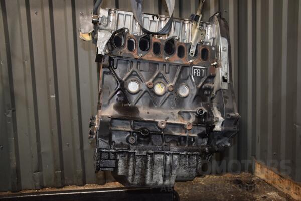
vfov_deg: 40.0
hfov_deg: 57.2
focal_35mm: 33
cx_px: 150
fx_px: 276
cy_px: 100
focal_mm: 22
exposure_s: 1/60
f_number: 5
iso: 800
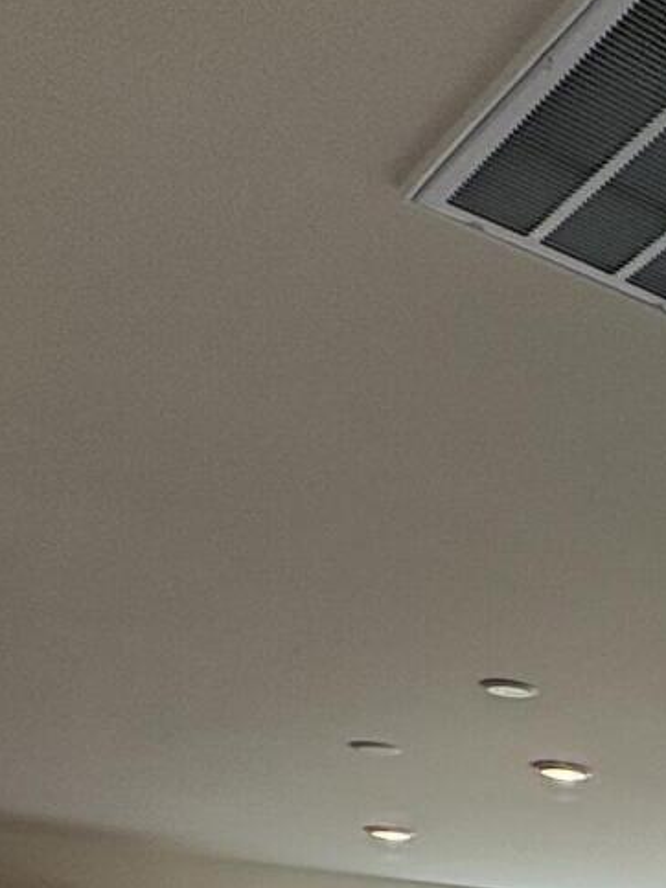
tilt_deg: -8.0
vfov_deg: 25.0
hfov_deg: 18.3
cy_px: 1348
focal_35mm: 58
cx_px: 1275
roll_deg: -0.1
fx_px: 1489
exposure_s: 1/224
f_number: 2.2
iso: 50
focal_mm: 2.22
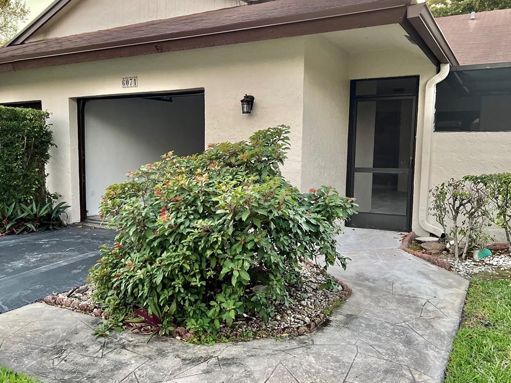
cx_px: 226
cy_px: 201
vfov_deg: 45.4
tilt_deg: -7.1
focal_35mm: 31
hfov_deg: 58.2
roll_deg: -0.4
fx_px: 458
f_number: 1.5
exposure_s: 1/54
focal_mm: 5.7
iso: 500
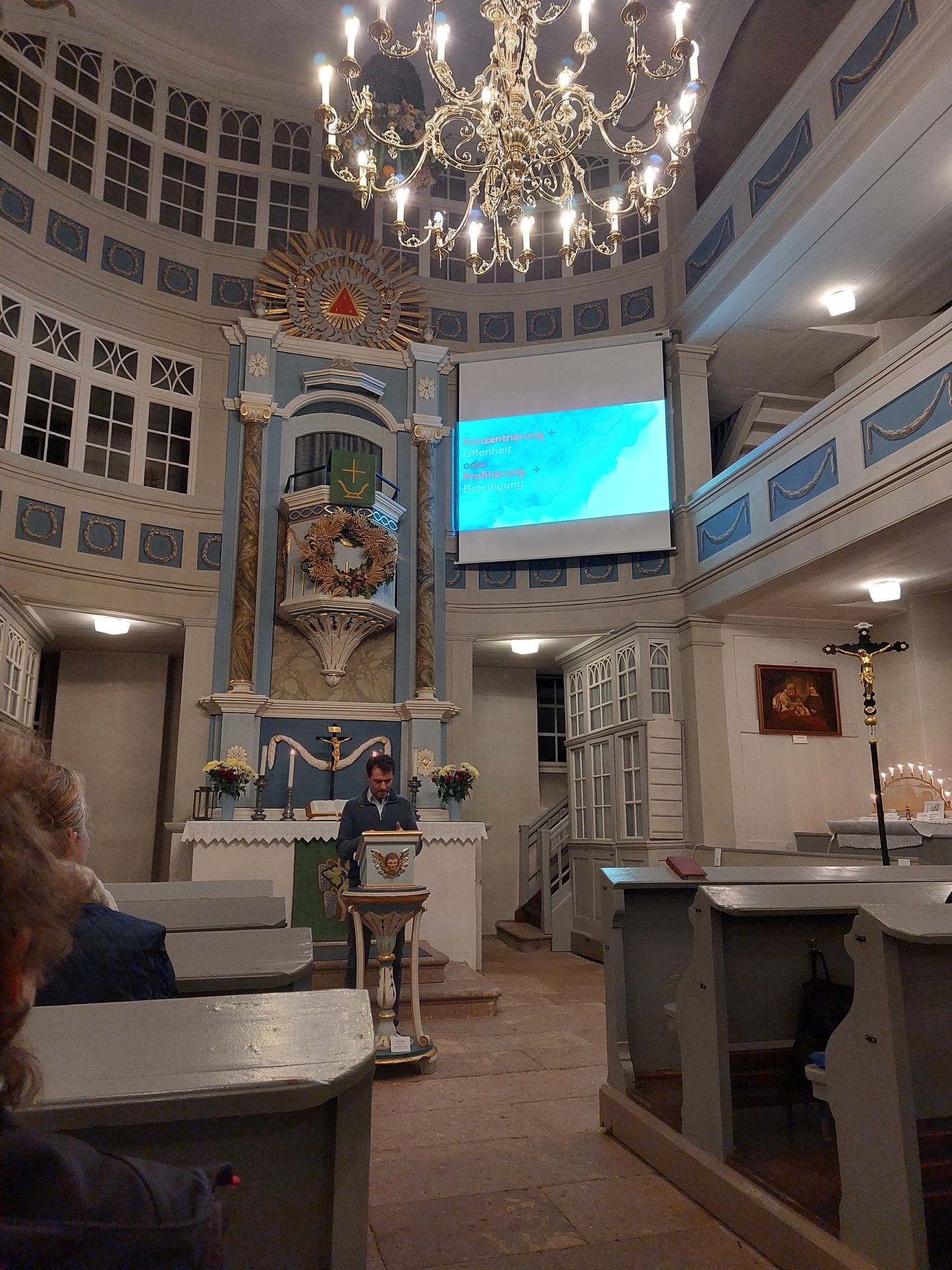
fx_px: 917
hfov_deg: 54.9
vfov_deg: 69.4
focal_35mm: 25
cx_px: 476
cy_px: 635
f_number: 1.8
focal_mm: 5.23
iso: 320
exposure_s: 1/50
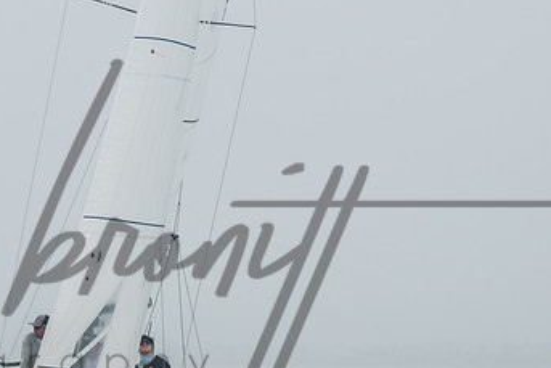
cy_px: 242
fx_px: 4272
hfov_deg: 7.4
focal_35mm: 279
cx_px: 138
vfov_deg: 4.9
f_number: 14
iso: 800
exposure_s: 1/500
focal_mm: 110
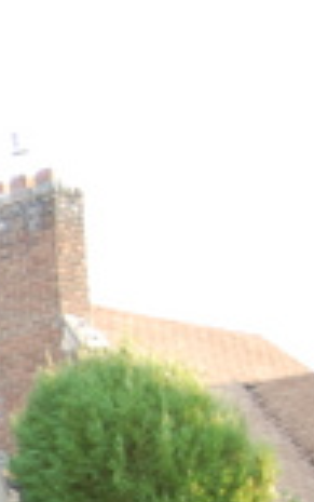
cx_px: -670
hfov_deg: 8.0
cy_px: 512
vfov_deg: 14.8
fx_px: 1901
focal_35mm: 139
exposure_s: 1/125
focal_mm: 22
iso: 400
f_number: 3.8
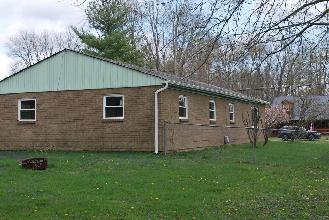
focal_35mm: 53
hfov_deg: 37.5
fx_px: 485
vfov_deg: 25.6
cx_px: 169
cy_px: 98
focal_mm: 30
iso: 100
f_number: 6.3
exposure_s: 1/160
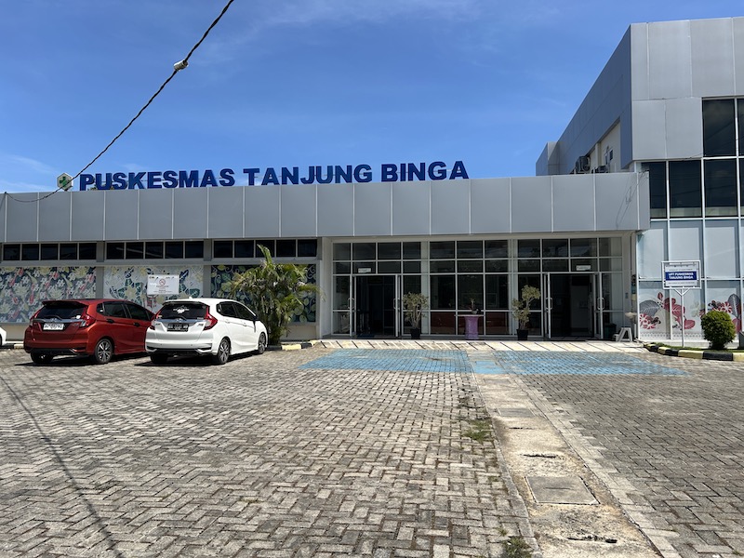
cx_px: 372
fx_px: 559
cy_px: 279
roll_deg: +0.2
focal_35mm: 26
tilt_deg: +2.7
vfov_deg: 53.1
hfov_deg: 67.3
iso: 50
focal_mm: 5.7
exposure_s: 1/4831
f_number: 1.5
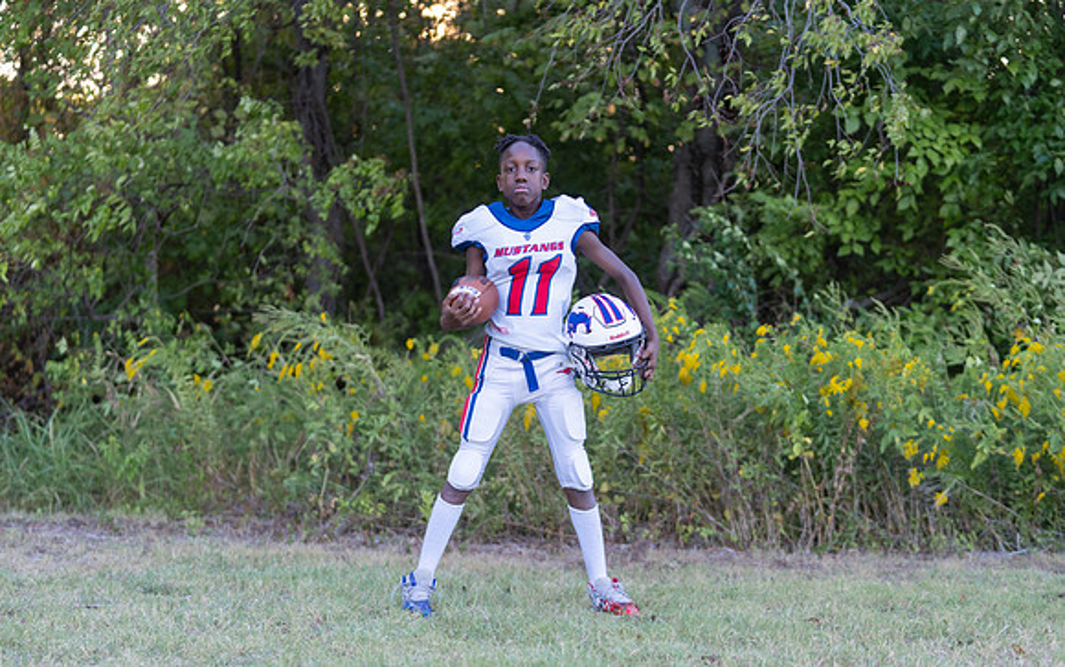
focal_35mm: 78
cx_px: 532
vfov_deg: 16.7
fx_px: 2269
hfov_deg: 26.4
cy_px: 348
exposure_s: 1/320
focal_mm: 70
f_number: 2.8
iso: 320
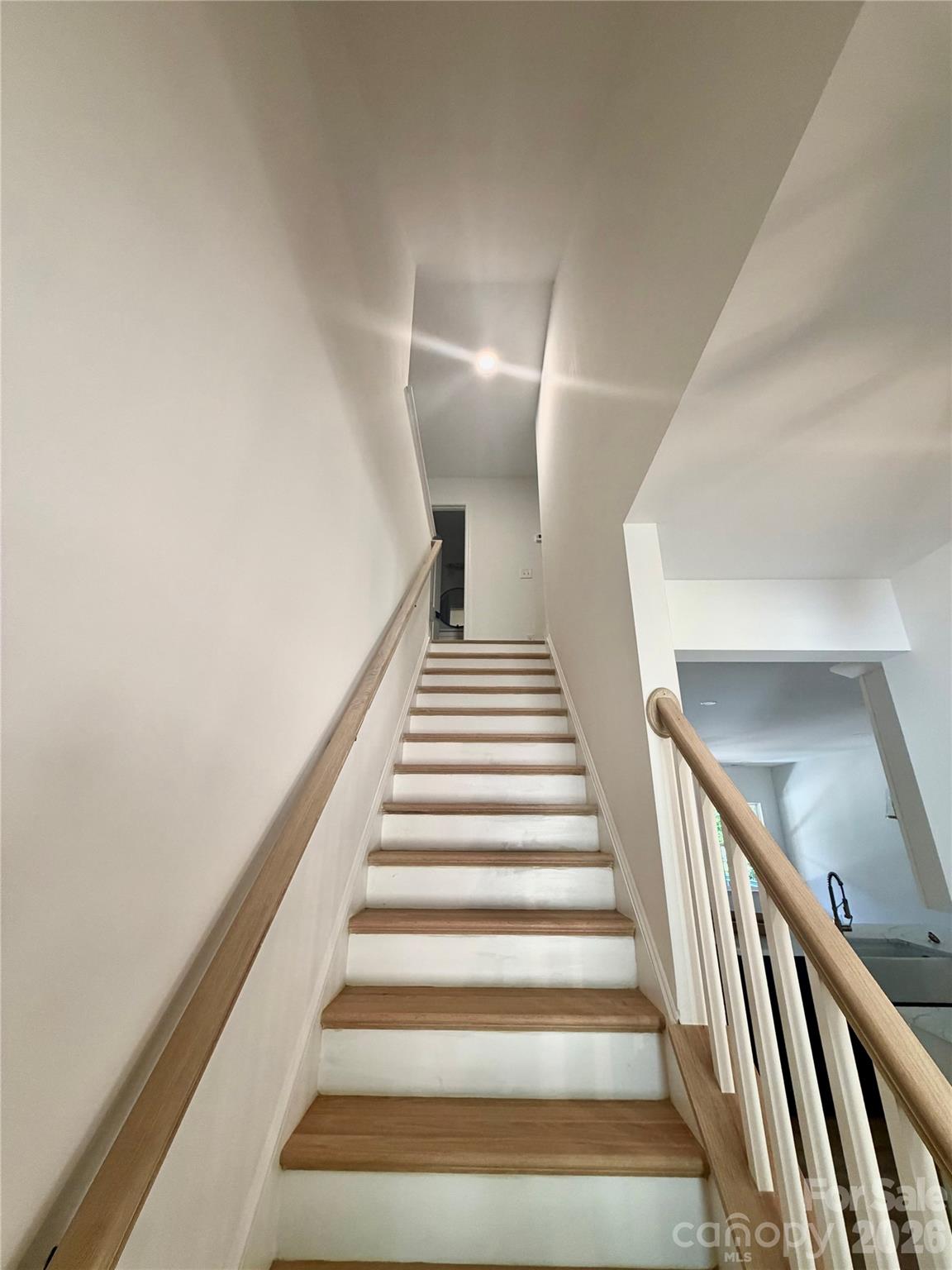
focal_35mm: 14
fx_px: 513
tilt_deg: +20.2
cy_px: 635
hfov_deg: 85.7
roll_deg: -0.8
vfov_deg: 102.1
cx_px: 476
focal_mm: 2.22
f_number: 2.2
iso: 250
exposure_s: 1/120
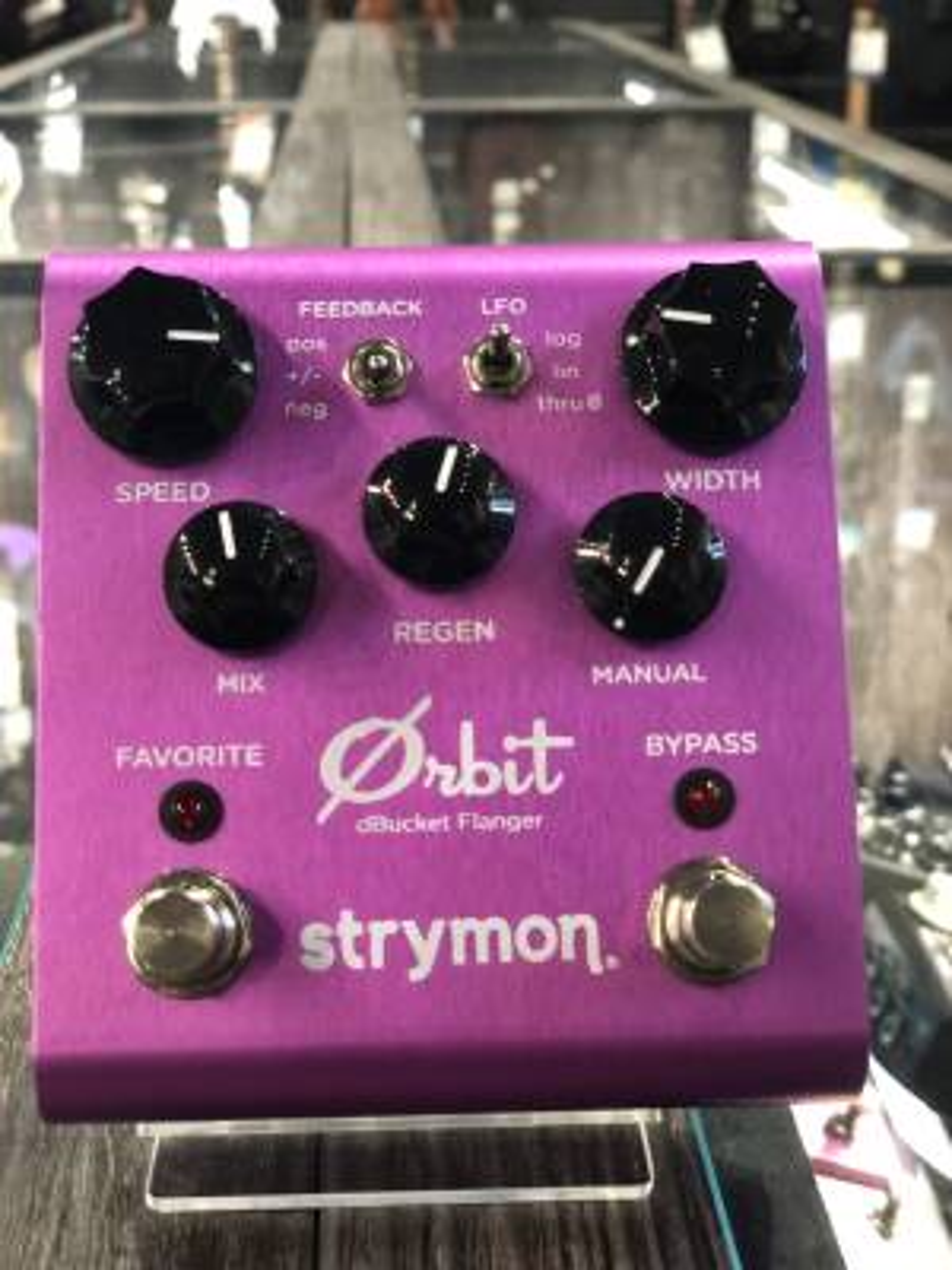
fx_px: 1907
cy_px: 635
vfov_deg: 36.8
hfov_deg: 28.0
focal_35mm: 52
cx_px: 476
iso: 160
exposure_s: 1/24
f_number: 2.4
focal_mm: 6
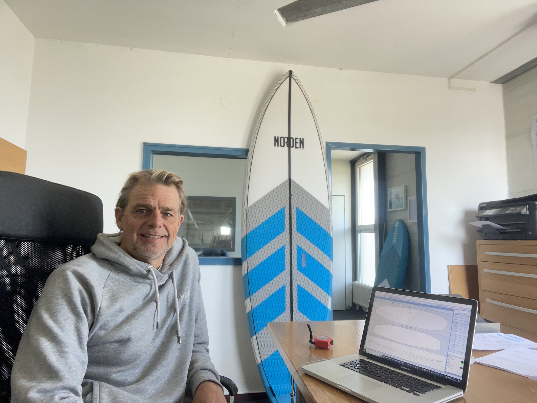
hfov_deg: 73.9
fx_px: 357
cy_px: 202
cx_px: 268
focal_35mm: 23
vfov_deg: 58.9
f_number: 2.2
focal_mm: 2.71
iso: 100
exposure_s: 1/66
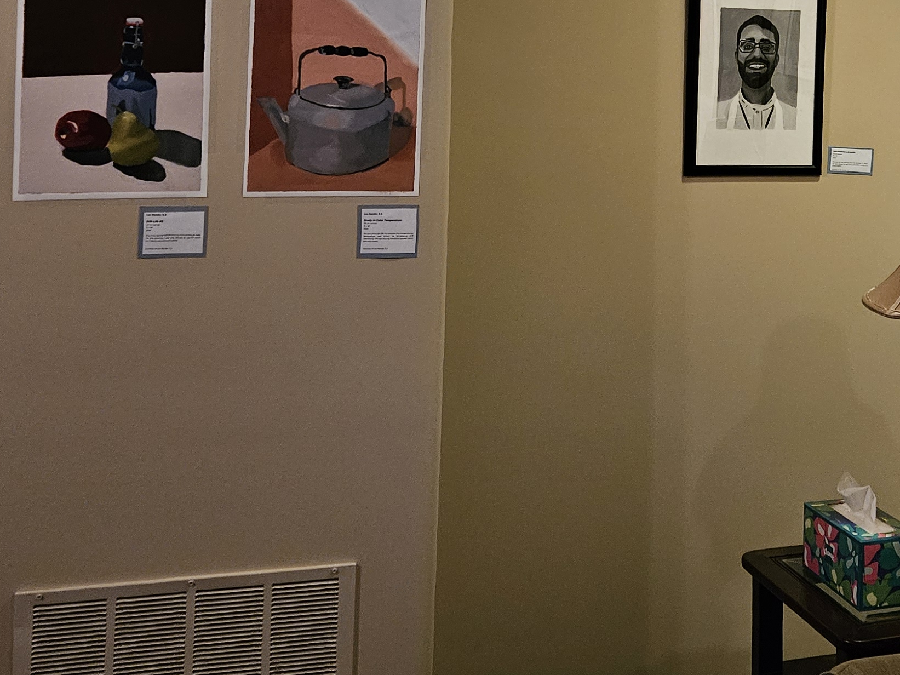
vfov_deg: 25.1
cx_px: 658
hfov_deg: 33.8
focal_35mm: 56
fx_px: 1456
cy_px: 38
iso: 640
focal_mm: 5.4
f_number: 1.8
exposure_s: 1/30
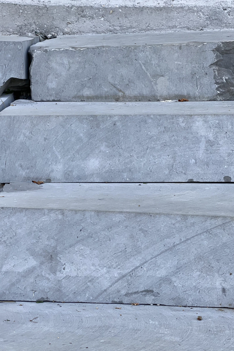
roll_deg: -1.6
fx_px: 643
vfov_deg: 30.5
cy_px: 180
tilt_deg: -15.2
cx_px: 107
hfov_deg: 20.6
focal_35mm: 66
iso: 20
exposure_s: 1/130
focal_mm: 6
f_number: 2
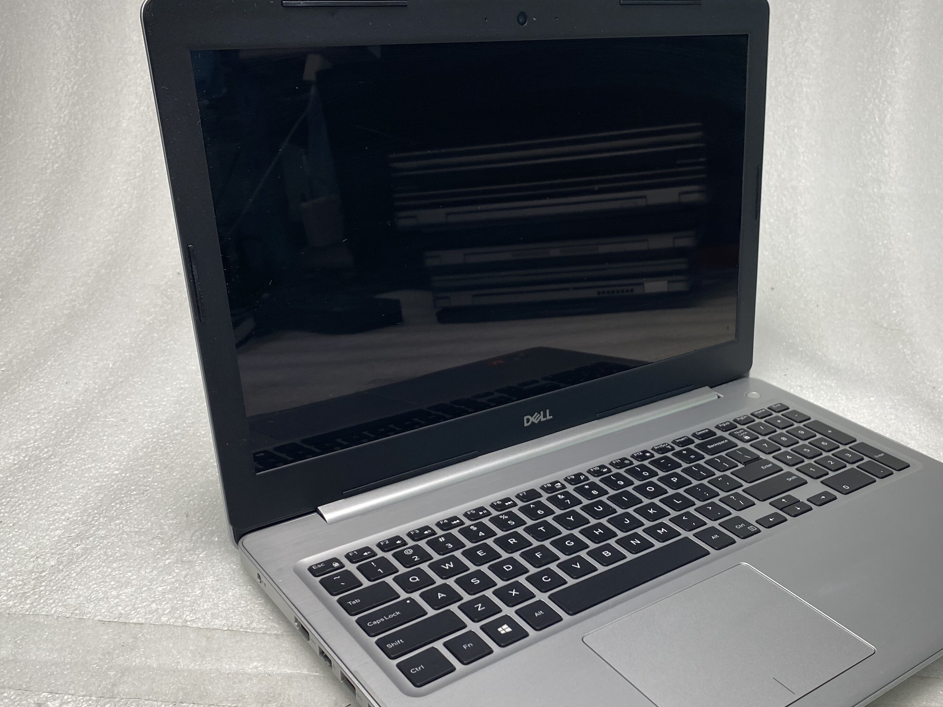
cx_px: 579
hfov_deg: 50.9
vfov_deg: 39.4
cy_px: 446
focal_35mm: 36
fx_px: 981
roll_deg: -3.5
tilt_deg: -29.1
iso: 64
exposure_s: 1/122
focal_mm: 4.25
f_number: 1.8
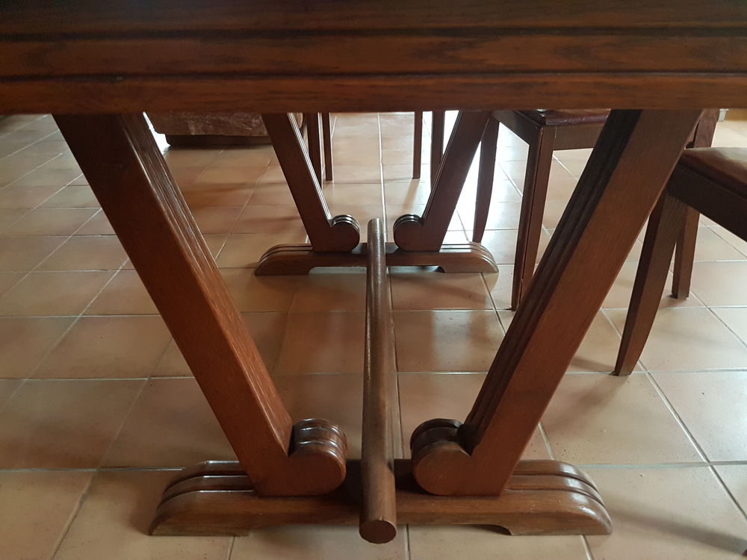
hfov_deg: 67.3
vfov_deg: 53.1
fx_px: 561
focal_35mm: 26
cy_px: 280
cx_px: 374
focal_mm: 4.2
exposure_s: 1/10
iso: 250
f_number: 1.7
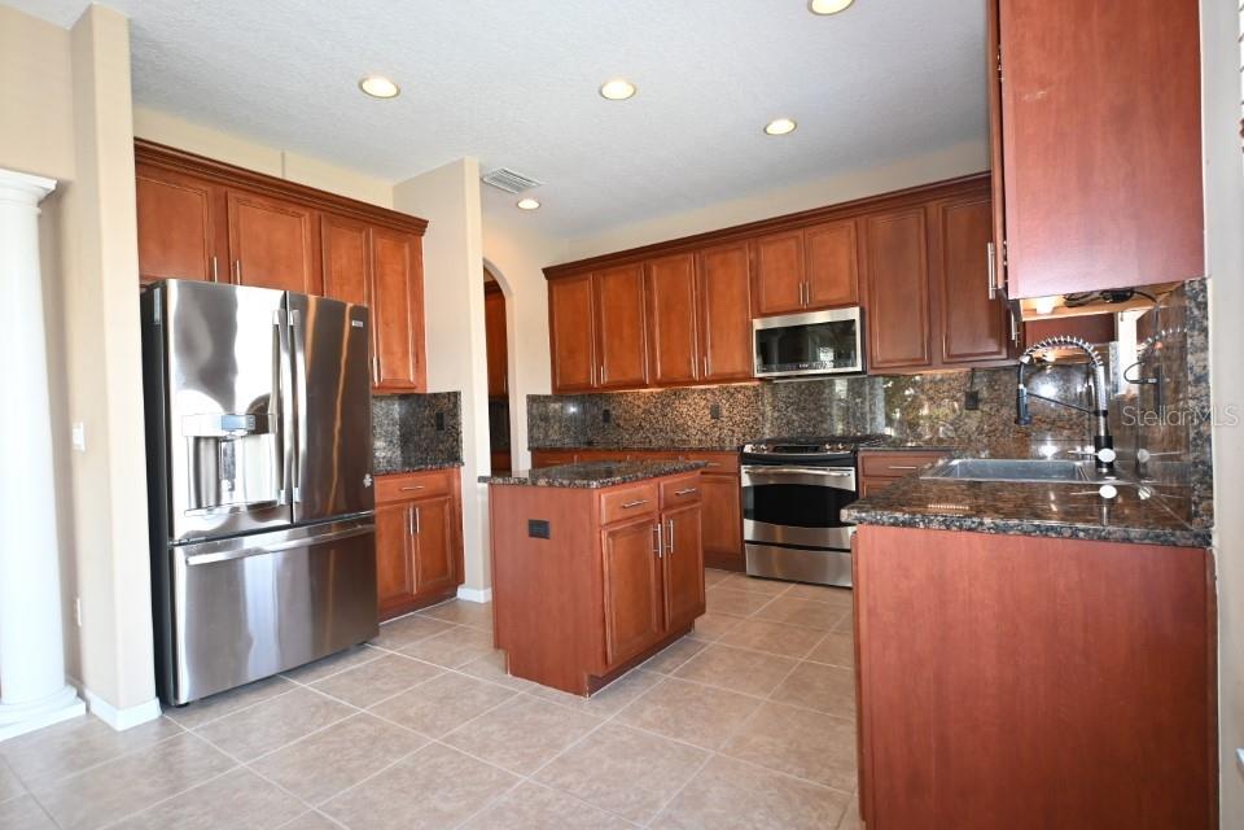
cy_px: 415
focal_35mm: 18
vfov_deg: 67.4
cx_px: 622
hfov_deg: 90.0
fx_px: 622
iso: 800
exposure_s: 1/60
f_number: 4
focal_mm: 12
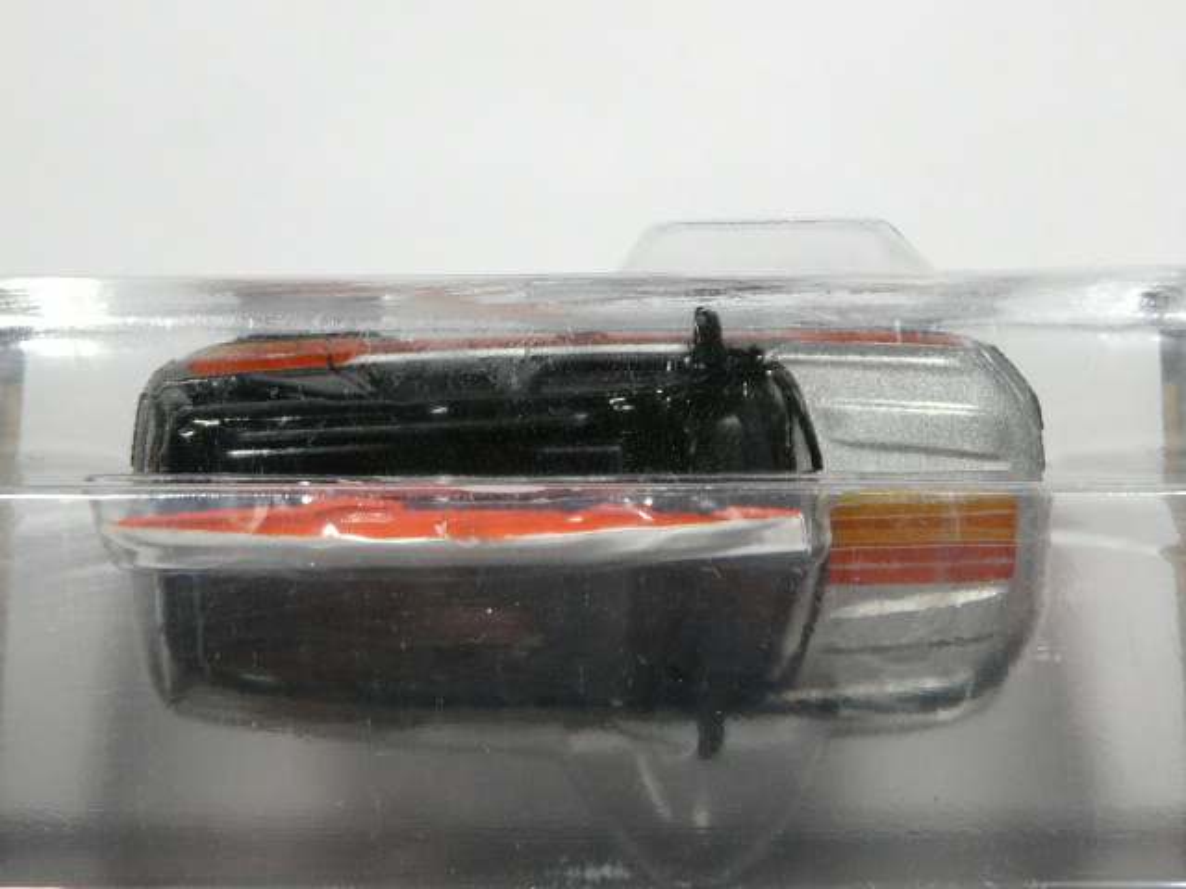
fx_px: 3872
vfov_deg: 13.1
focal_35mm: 113
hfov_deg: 17.4
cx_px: 593
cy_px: 444
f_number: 3.2
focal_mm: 11.7
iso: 100
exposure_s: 1/50
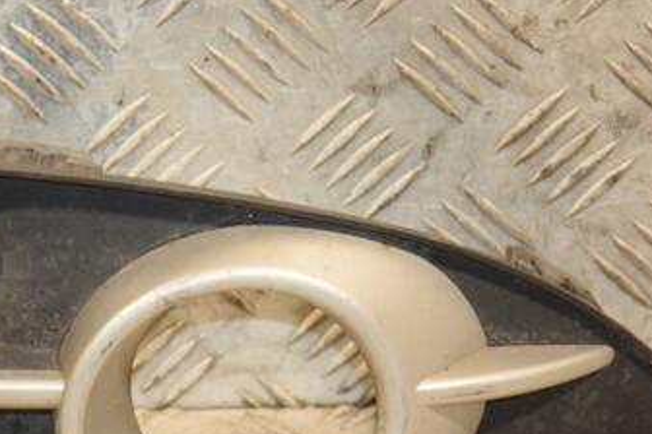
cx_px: 254
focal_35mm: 228
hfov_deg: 9.0
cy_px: 351
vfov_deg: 6.0
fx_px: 4127
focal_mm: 85
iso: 800
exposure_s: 1/100
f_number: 5.6
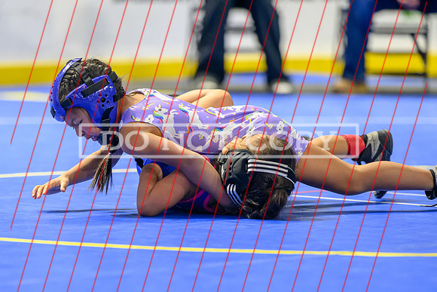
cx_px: 193
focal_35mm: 271
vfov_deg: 5.1
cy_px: 193
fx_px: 3289
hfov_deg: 7.6
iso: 6400
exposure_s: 1/800
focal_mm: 200
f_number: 3.5
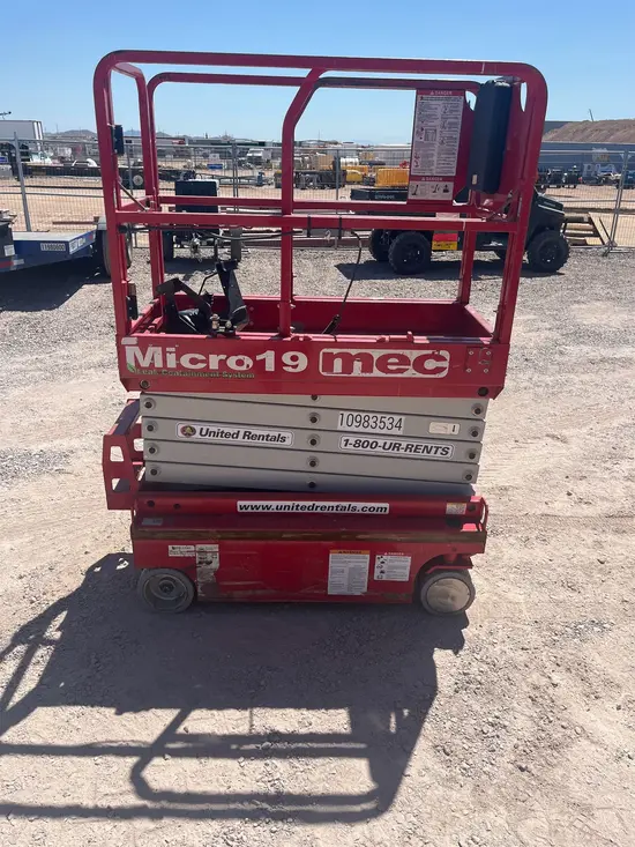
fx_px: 636
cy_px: 424
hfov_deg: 53.1
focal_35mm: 26
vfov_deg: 67.3
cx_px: 318
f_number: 1.6
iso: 50
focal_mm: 5.1
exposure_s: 1/3745
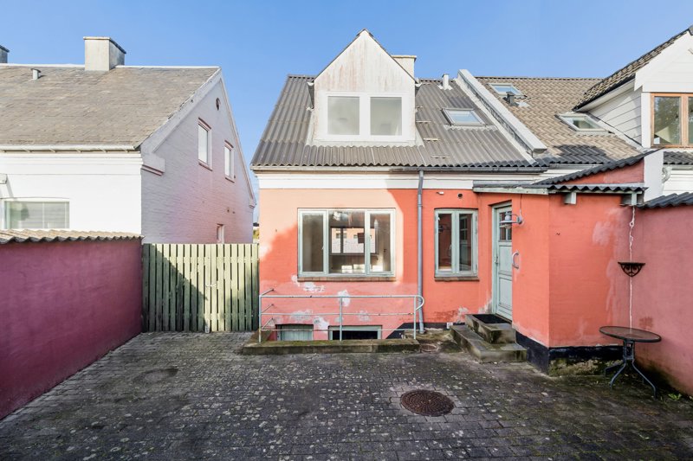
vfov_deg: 73.7
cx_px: 346
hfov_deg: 96.7
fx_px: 308
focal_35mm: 16
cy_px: 230
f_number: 7.1
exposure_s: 1/200
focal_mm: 16
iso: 320
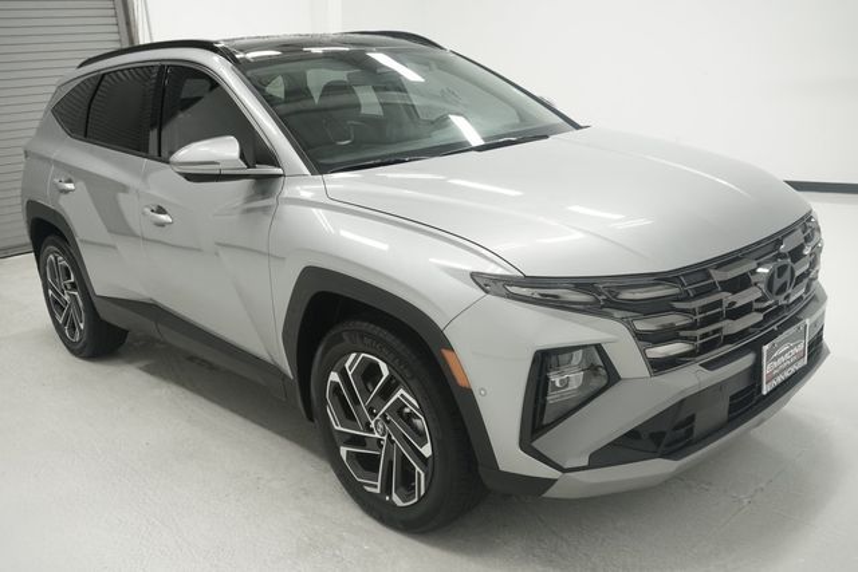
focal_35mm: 33
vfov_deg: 40.0
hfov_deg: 57.2
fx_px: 787
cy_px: 286
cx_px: 429
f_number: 5.6
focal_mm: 22
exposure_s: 1/200
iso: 800
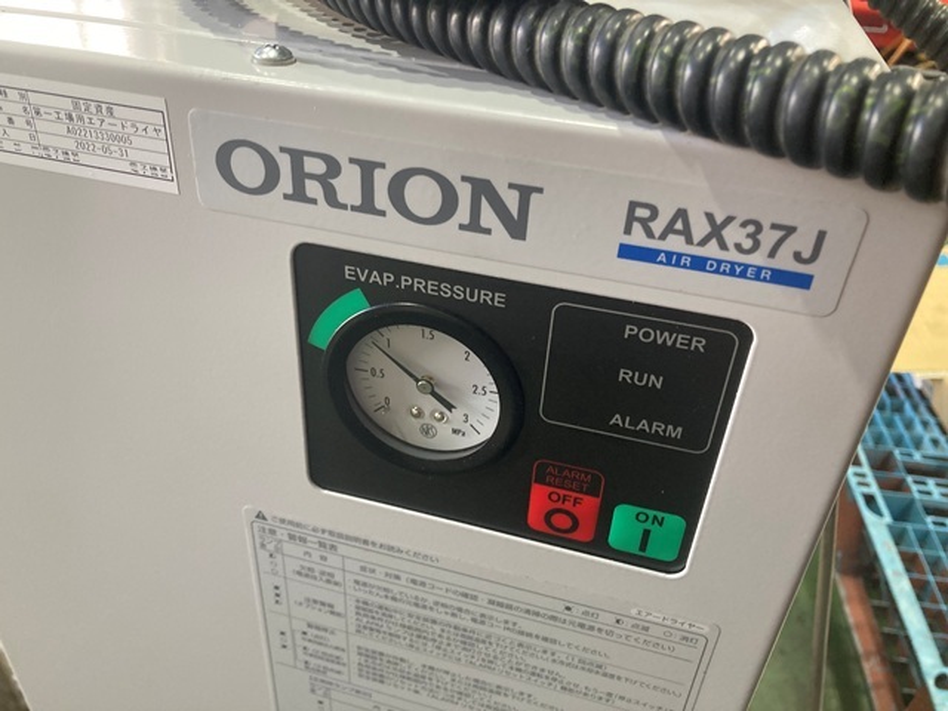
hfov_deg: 63.4
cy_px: 356
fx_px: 767
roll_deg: -3.8
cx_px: 474
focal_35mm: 28
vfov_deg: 49.7
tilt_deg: -34.6
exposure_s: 1/60
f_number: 1.8
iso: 160
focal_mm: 3.99
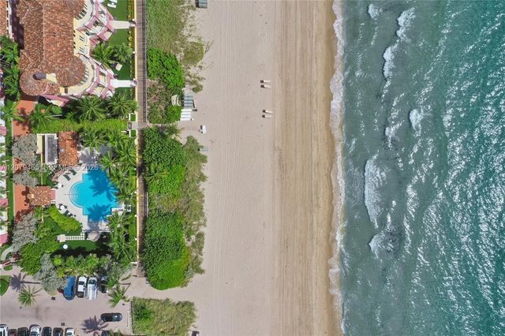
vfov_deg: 46.4
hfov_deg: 65.5
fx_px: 393
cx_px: 252
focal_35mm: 28
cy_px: 168
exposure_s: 1/640
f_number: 6.3
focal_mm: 10.26
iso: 100
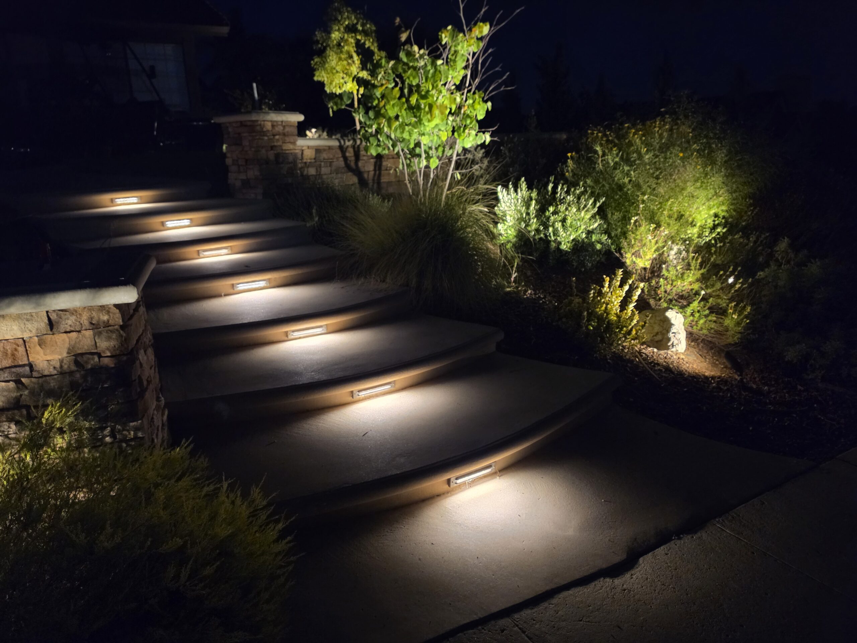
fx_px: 569
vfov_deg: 58.9
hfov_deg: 73.9
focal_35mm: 23
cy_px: 322
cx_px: 428
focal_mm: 6.5
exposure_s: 1/60
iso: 1000
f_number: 1.4
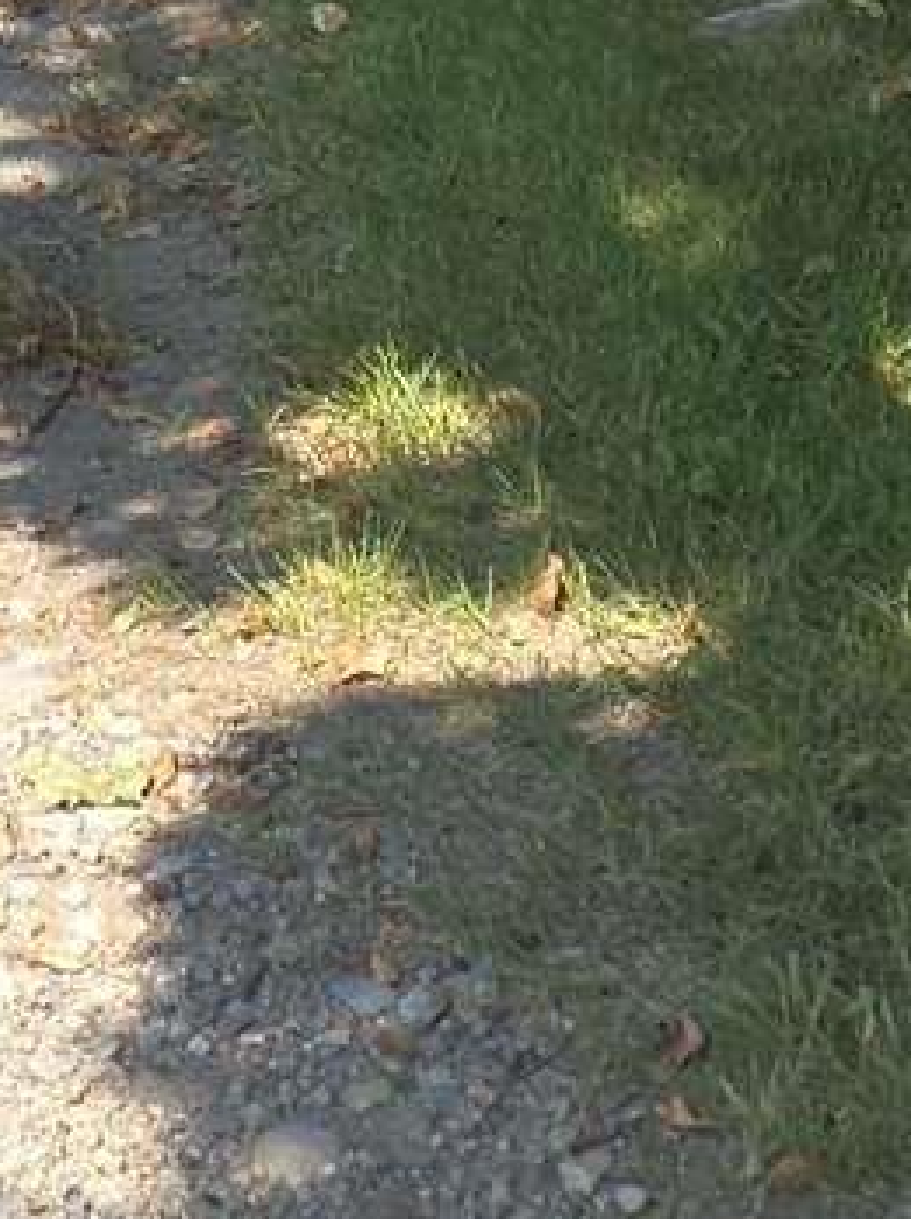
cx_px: -234
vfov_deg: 11.2
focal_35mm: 152
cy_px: -1575
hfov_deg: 9.6
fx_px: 5343
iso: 12
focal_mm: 6.3
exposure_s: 1/286
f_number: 1.7
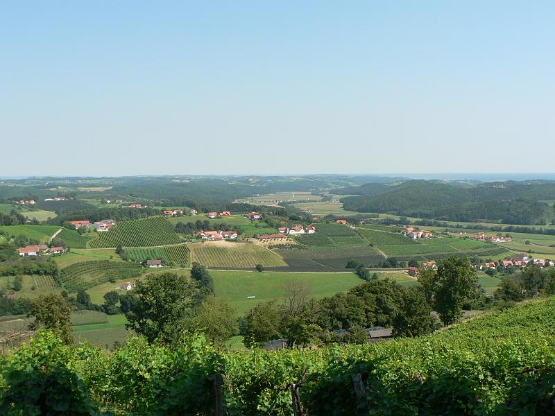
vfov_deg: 39.7
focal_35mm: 36
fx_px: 577
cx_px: 278
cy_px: 208
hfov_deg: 51.4
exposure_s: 1/400
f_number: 4.5
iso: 80
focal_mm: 6
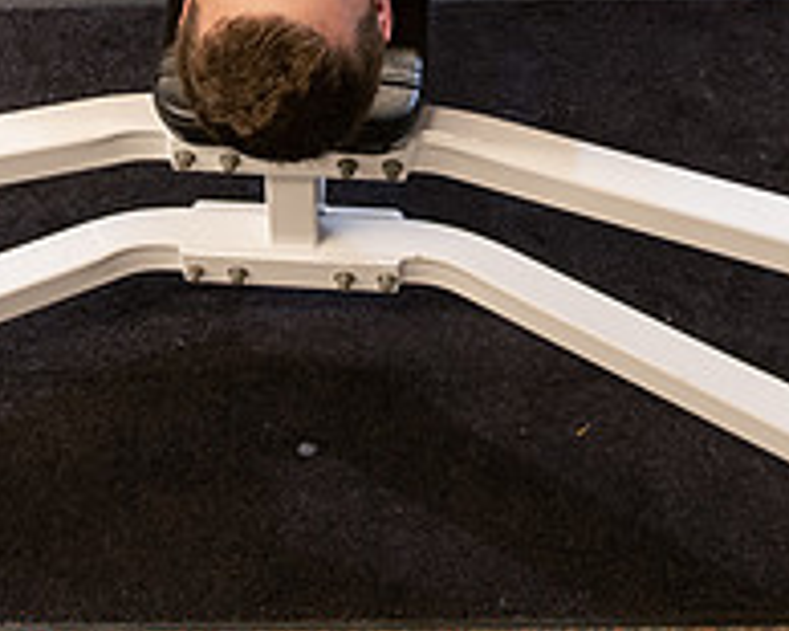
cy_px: -2
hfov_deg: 26.0
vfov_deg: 20.3
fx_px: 1704
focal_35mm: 73
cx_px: 285
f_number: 3.2
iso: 1000
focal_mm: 26
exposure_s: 1/200
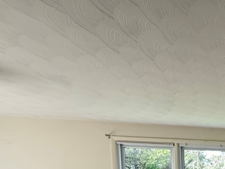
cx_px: 285
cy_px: 212
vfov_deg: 31.8
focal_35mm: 36
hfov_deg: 36.2
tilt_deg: -4.7
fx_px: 234
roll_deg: +0.0
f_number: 2.2
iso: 320
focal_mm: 2.22
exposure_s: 1/95
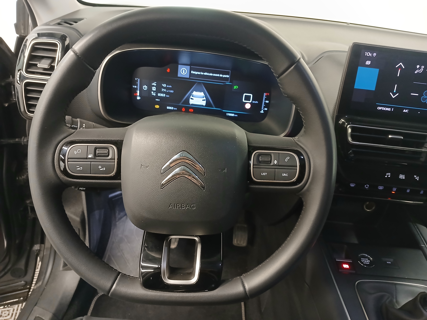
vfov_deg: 53.1
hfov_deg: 67.3
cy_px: 160
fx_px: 321
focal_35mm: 26
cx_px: 214
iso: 500
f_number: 1.8
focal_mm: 3.98
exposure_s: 1/25
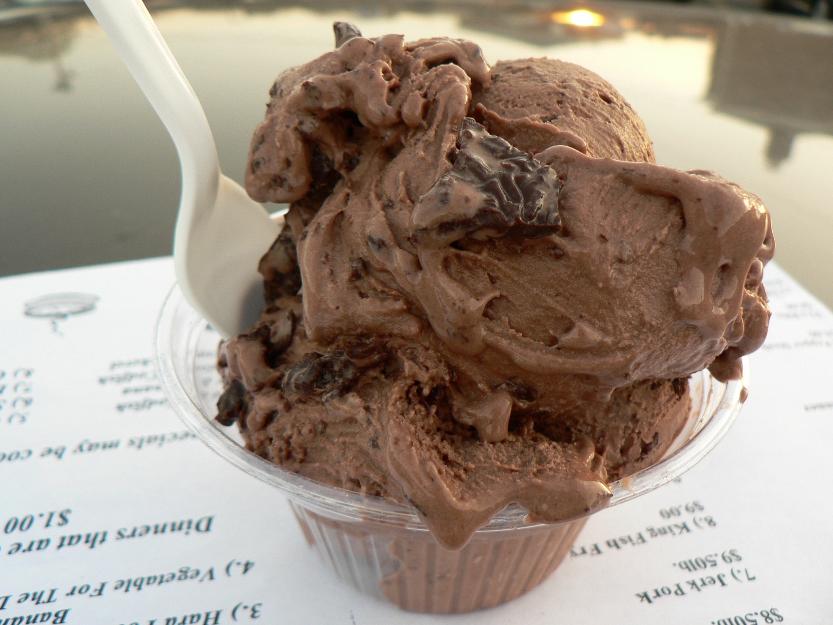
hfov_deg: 51.4
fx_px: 866
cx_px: 416
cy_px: 312
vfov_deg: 39.7
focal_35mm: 36
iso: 100
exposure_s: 1/80
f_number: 2.8
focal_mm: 6
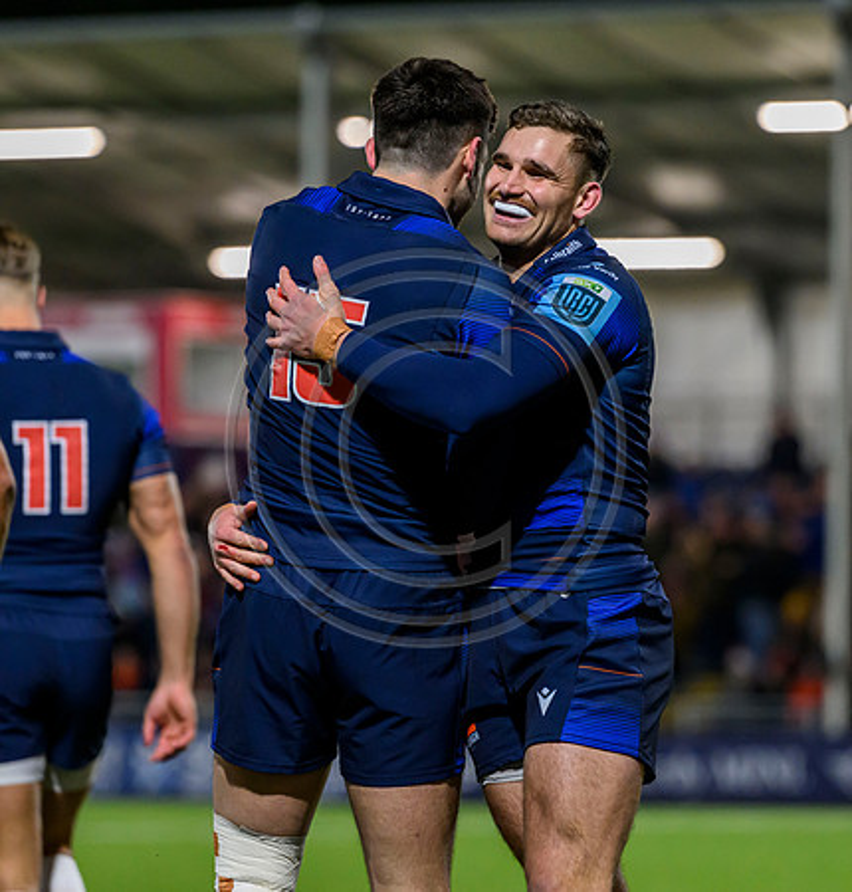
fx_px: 8172
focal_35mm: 287
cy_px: 408
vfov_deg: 6.2
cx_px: 449
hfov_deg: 6.0
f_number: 3.5
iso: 5000
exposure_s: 1/800
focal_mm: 200
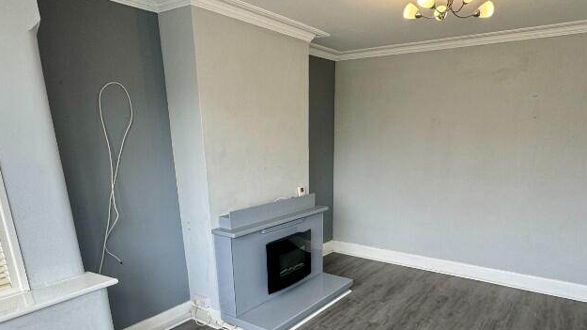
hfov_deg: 74.0
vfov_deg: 44.0
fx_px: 389
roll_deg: +0.2
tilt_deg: -18.3
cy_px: 258
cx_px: 311
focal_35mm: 25
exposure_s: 1/99
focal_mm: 2.22
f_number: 2.2
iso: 80
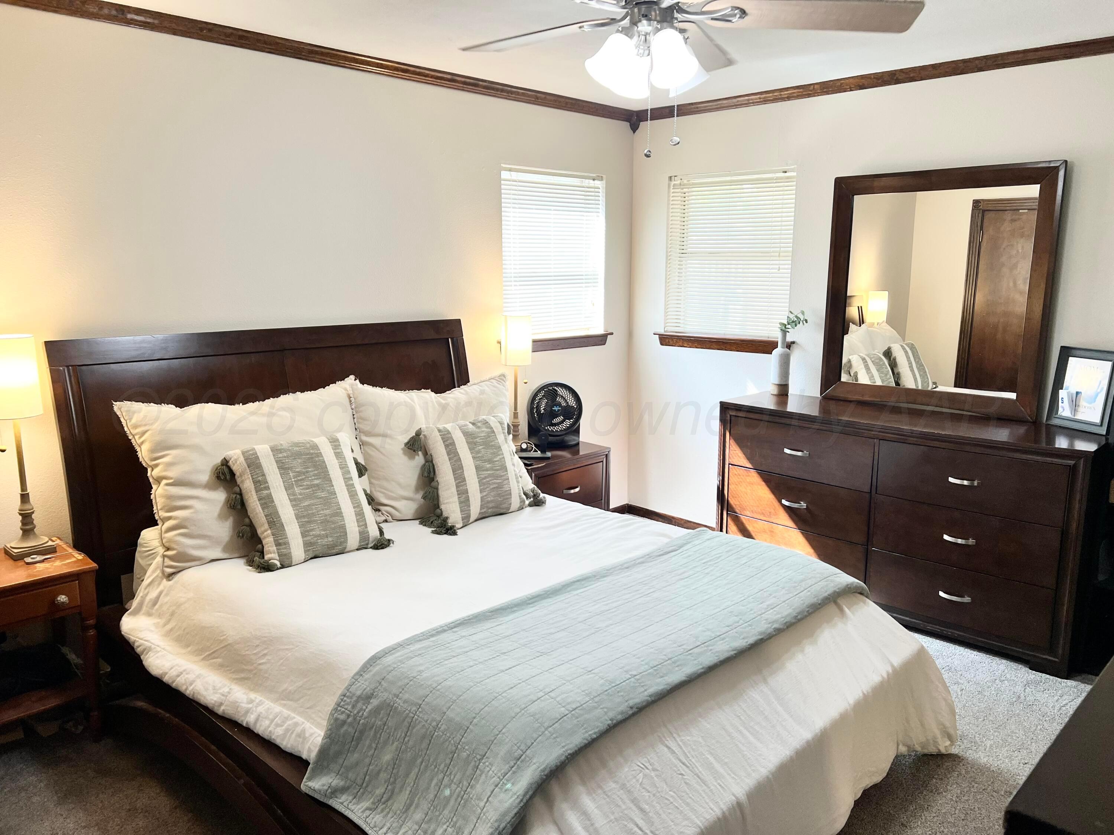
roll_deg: -0.1
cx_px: 557
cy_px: 418
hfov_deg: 67.3
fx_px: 837
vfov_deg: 53.1
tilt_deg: -11.5
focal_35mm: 26
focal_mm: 5.7
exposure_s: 1/120
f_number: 1.5
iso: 100
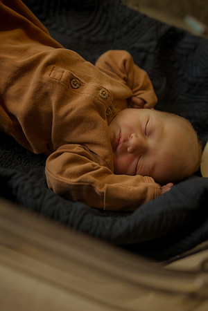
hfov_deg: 36.9
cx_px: 104
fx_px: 312
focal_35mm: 36
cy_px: 156
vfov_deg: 53.1
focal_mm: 24
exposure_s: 1/320
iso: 800
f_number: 1.8
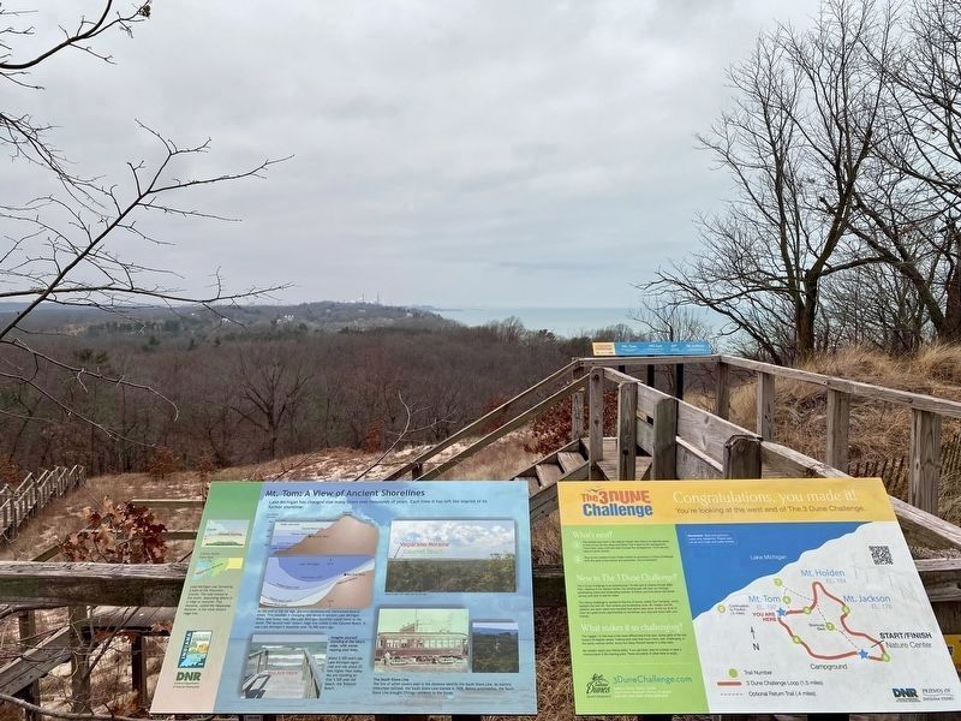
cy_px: 360
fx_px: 722
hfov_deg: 67.3
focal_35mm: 26
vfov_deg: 53.1
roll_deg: -0.3
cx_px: 480
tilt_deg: -1.9
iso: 32
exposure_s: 1/285
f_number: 1.8
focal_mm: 4.25
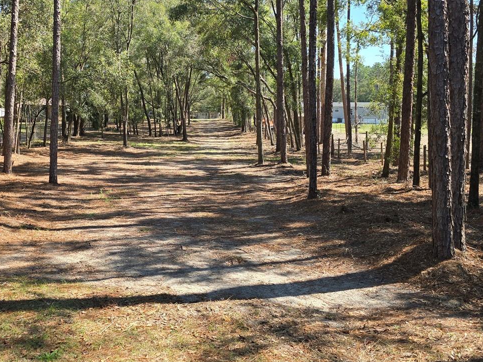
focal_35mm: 38
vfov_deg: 37.2
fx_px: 530
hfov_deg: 48.2
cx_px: 161
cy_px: 115
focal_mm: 6.3
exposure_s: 1/320
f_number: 1.7
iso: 12
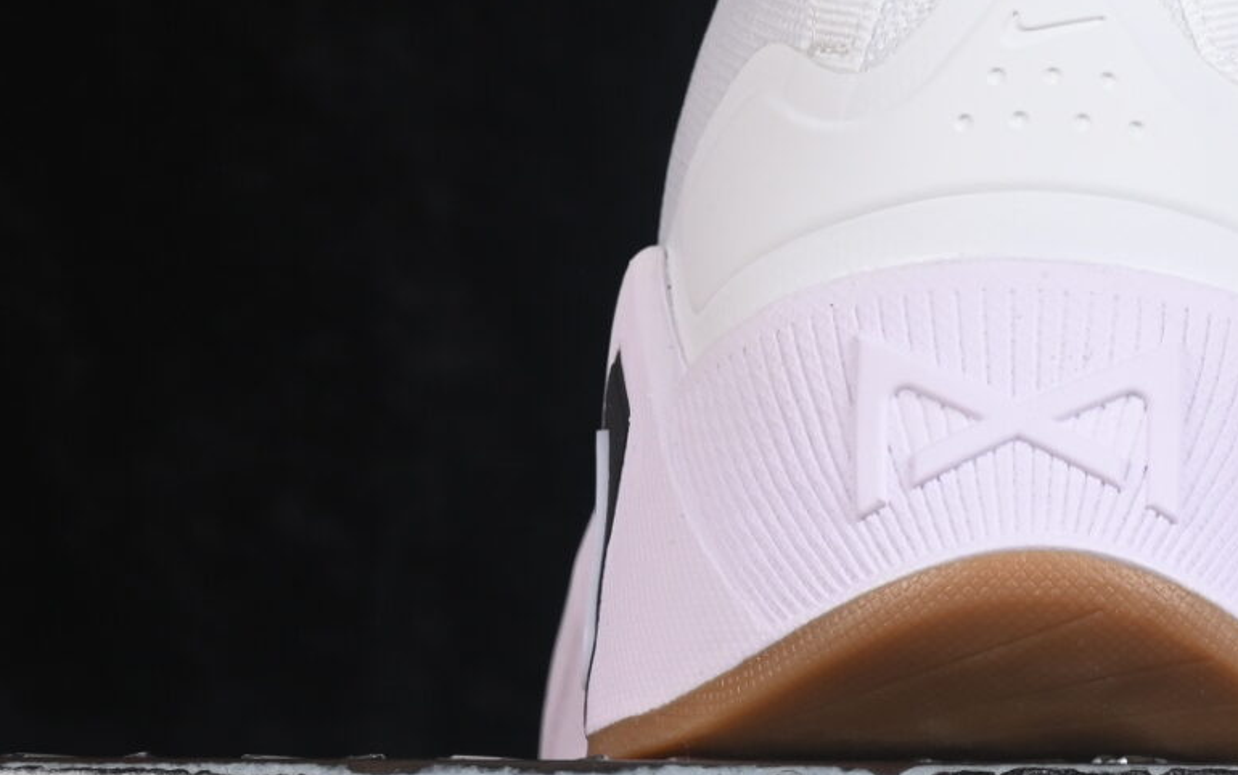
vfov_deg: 5.2
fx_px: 8574
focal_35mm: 254
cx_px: 1437
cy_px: -86
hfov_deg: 8.2
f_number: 8
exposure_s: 1/80
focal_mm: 50
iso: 160
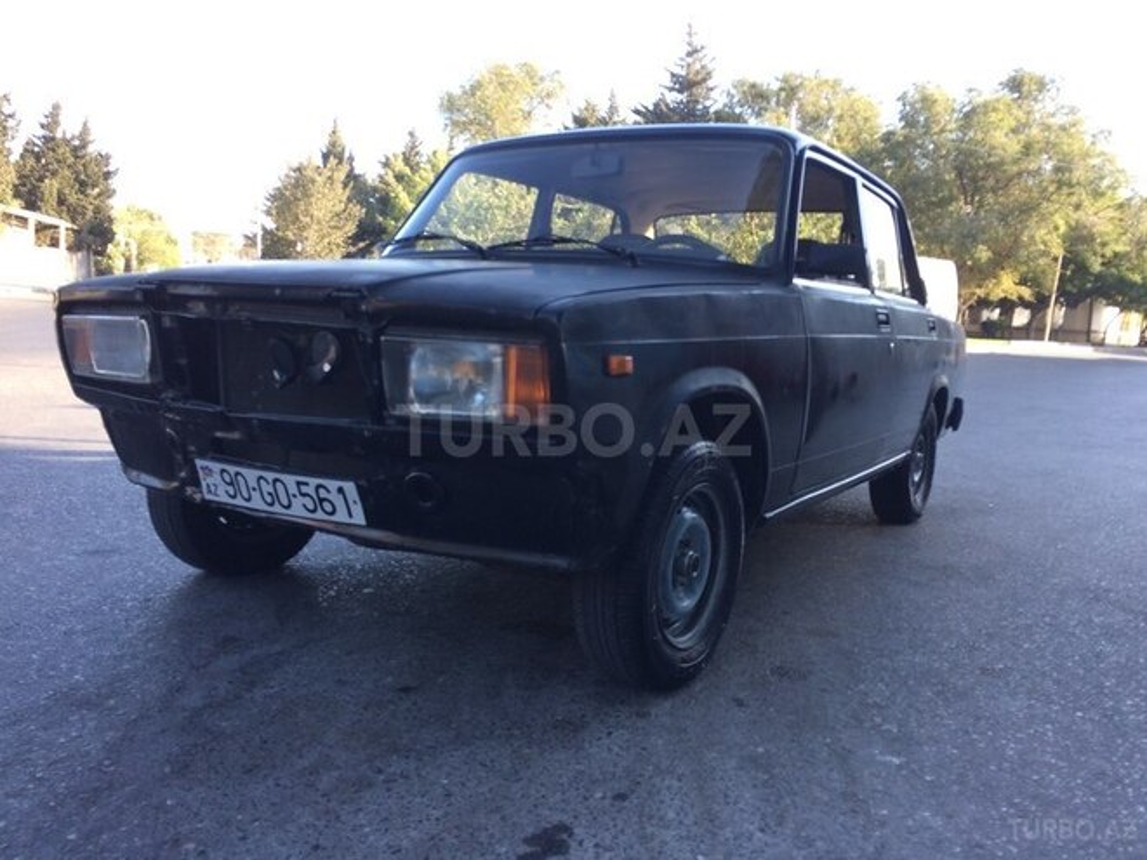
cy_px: 430
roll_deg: -3.7
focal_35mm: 29
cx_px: 574
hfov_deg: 61.7
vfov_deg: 48.2
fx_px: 961
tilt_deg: -9.2
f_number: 2.2
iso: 32
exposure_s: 1/199
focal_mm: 4.15
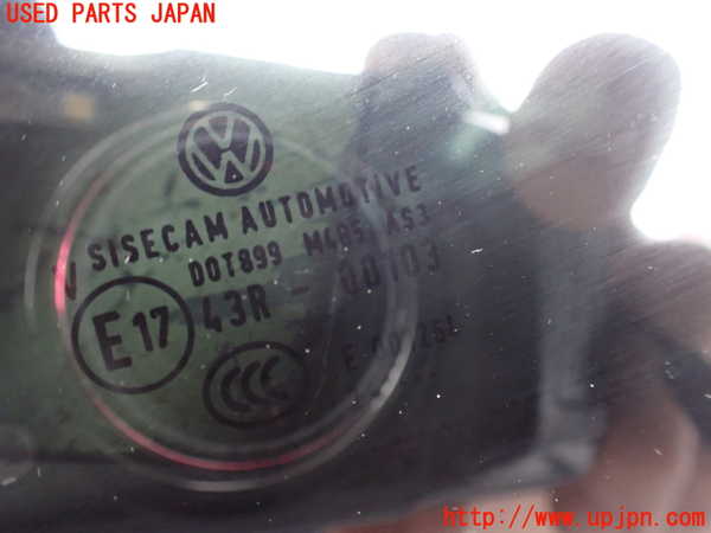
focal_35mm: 30
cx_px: 356
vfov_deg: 46.8
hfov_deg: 60.0
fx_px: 616
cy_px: 266
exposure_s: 1/50
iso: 800
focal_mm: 5.4
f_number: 2.3
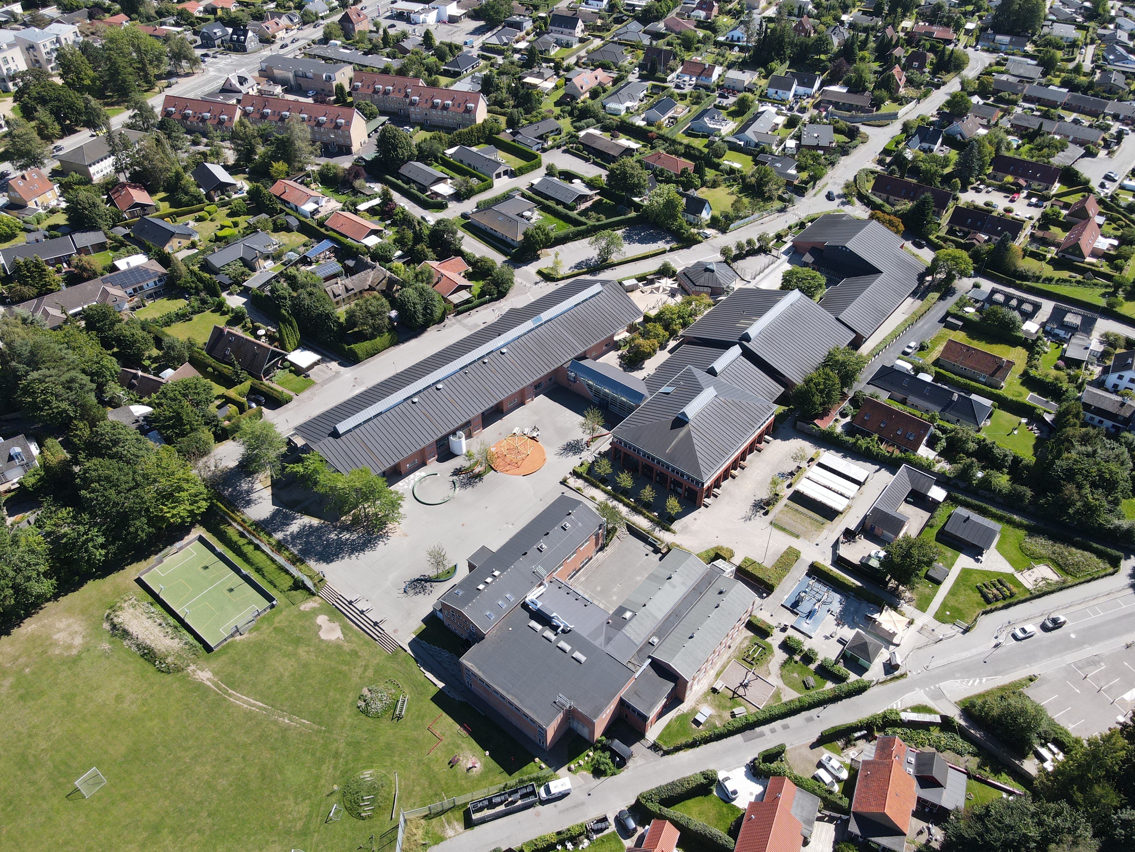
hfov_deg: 71.6
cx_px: 568
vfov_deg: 56.8
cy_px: 426
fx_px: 787
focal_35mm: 24
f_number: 2.8
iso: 100
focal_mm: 4.5
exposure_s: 1/320
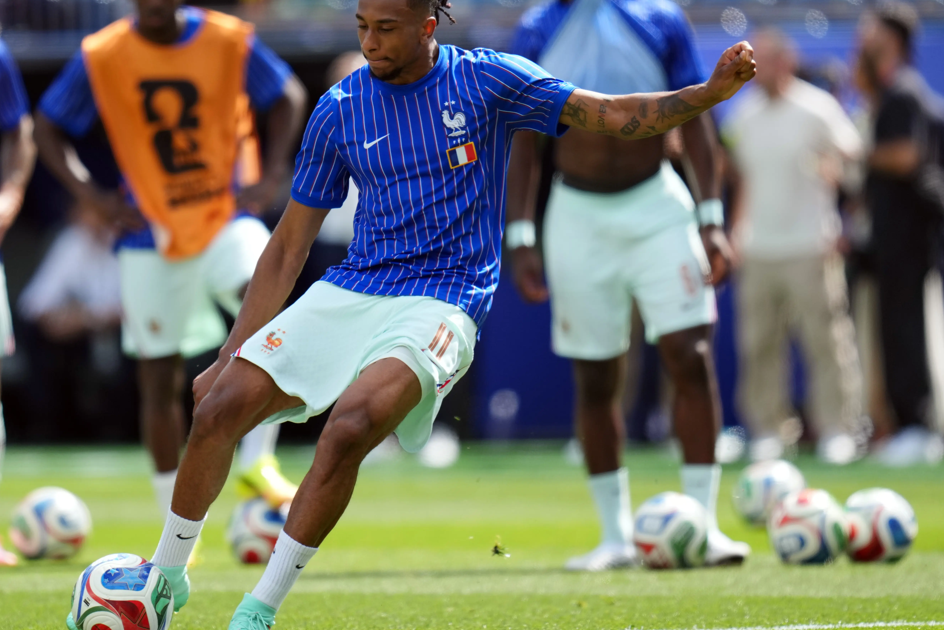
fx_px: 17175
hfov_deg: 3.1
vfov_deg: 2.1
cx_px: 329
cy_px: 210
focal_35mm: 655
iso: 640
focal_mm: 400
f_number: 2.8
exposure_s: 1/5000
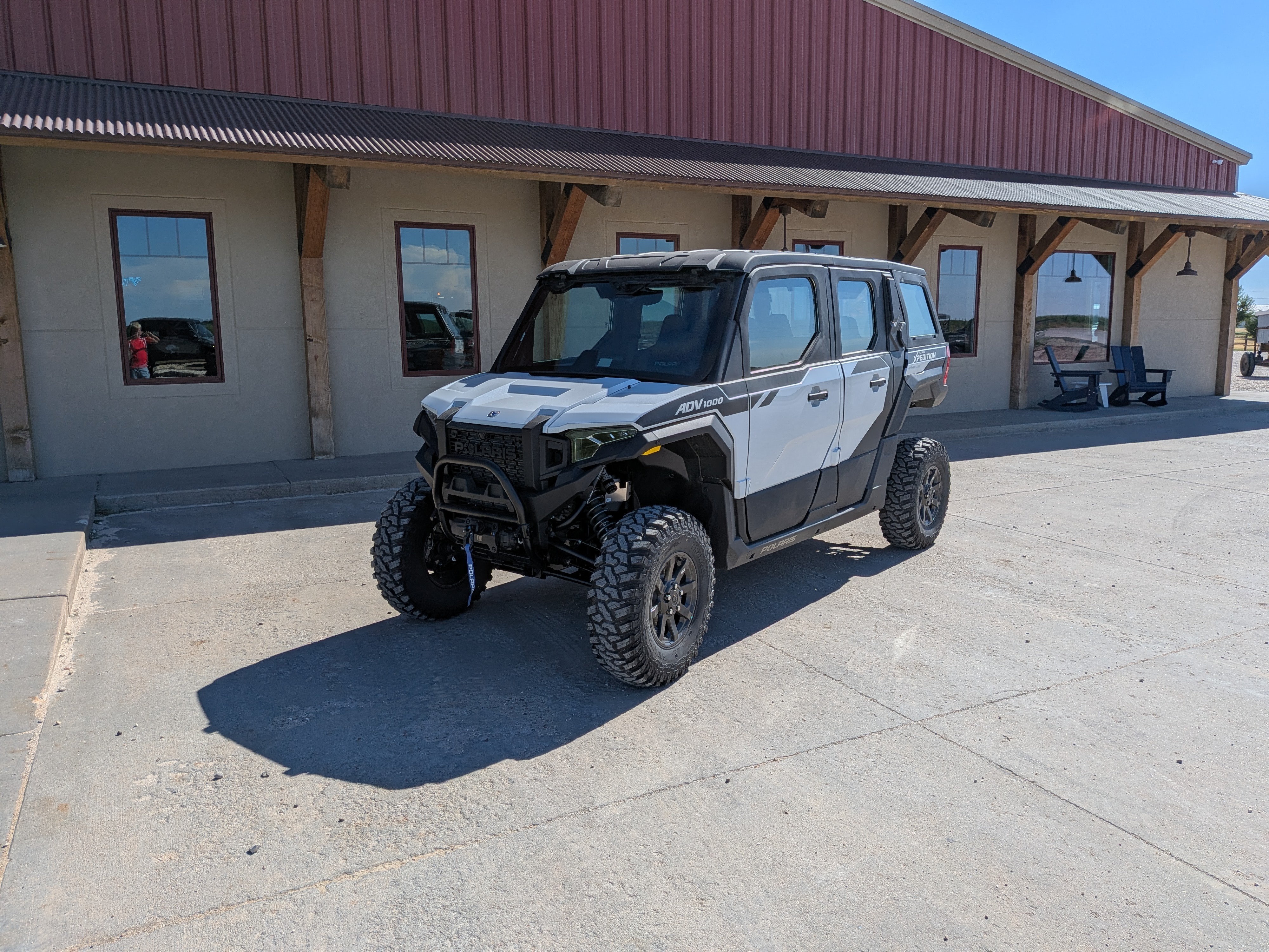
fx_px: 880
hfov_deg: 71.6
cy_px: 476
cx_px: 634
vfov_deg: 56.8
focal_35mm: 24
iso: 26
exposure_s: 1/11765
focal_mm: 4.53
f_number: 1.7
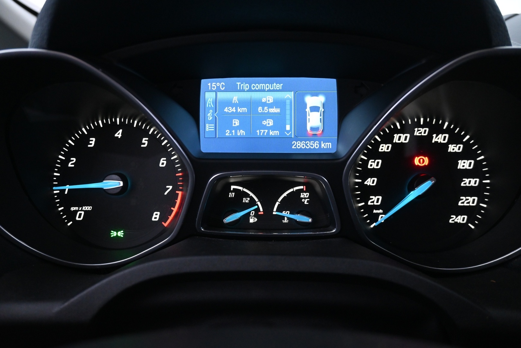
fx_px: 391
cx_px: 260
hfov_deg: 67.4
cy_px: 174
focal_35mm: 27
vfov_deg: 47.9
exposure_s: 1/30
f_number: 3.5
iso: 2500
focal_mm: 18
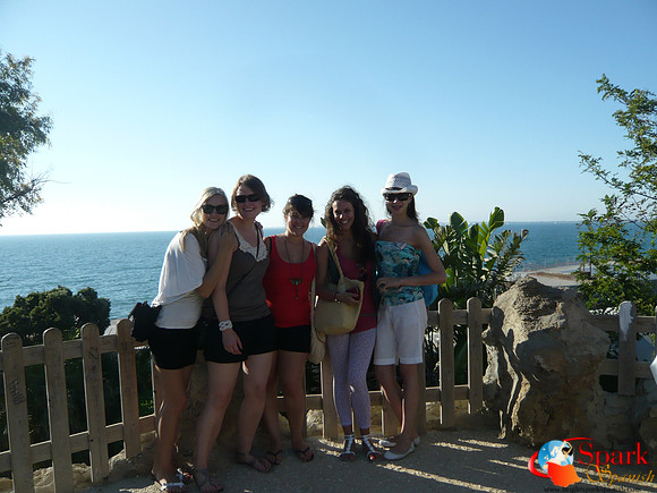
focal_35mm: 28
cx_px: 328
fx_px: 531
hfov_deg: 63.4
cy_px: 246
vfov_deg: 49.7
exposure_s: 1/1000
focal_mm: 4.6
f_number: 2.8
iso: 100
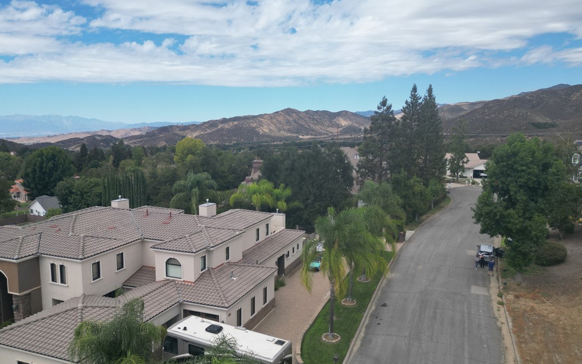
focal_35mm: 26
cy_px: 181
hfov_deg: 70.4
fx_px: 412
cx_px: 295
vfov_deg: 47.6
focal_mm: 6.72
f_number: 1.7
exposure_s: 1/3000
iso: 130
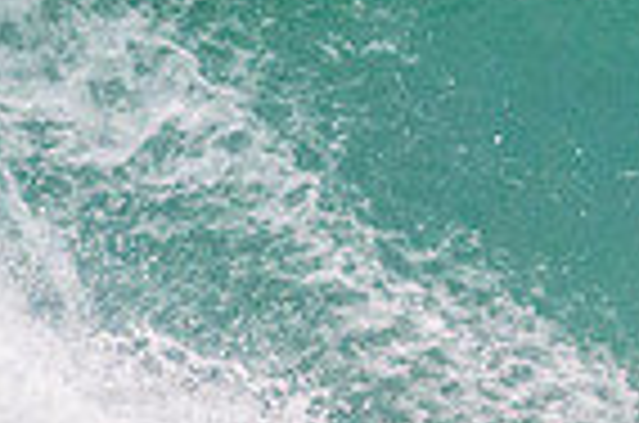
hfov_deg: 0.5
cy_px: 100
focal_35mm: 4011
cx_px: 1167
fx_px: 71036
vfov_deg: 0.3
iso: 5600
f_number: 11
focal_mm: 800
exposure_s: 1/2000
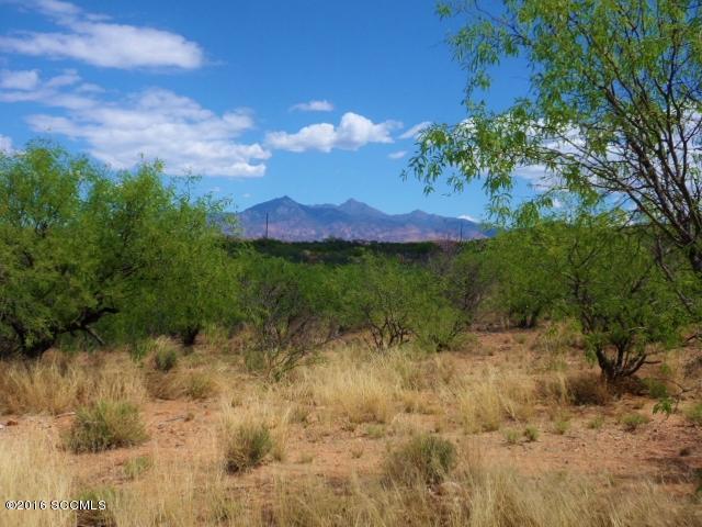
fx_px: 852
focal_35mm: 42
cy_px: 264
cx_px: 351
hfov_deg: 44.8
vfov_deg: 34.3
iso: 80
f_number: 4
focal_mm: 6.5
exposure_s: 1/1000
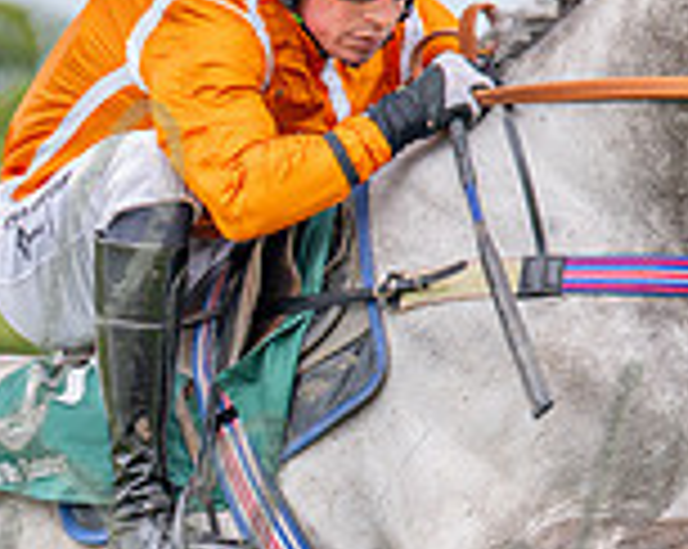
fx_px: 6792
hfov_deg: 5.8
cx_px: 143
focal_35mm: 334
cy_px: 262
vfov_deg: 4.6
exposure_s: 1/1600
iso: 200
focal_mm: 70
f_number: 2.8
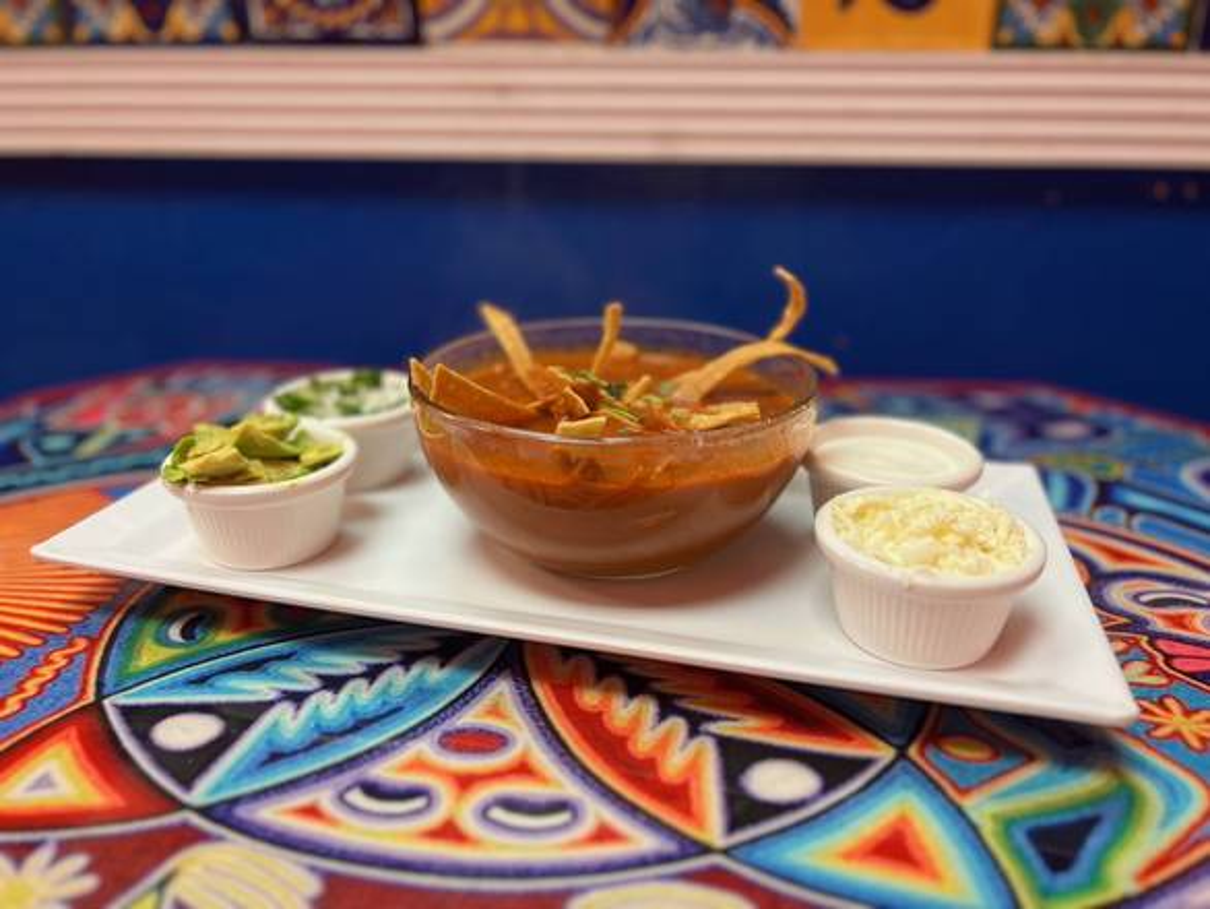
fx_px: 909
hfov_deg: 67.3
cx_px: 605
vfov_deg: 53.1
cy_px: 454
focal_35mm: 26
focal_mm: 5.7
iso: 80
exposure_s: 1/61
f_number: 1.5
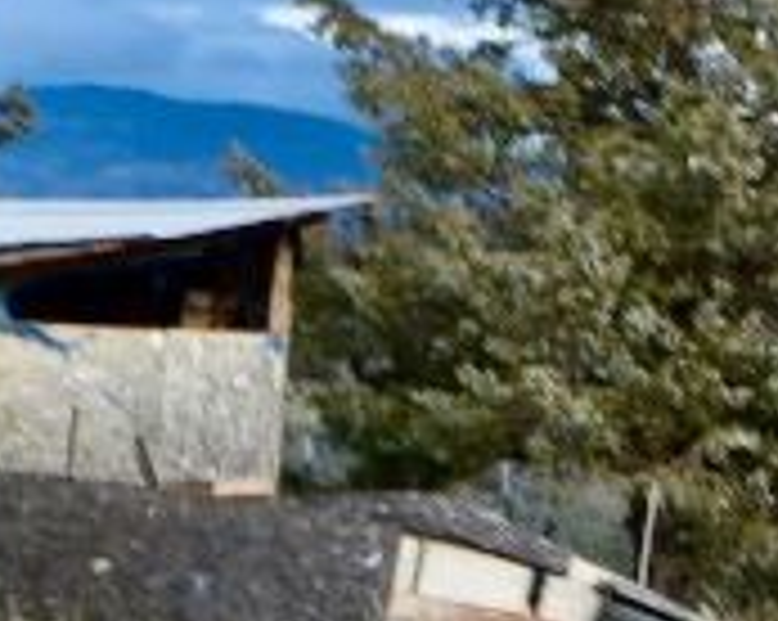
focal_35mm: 225
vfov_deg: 6.8
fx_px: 5175
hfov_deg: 8.5
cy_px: 842
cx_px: -198
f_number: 8
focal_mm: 24
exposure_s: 1/160
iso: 100
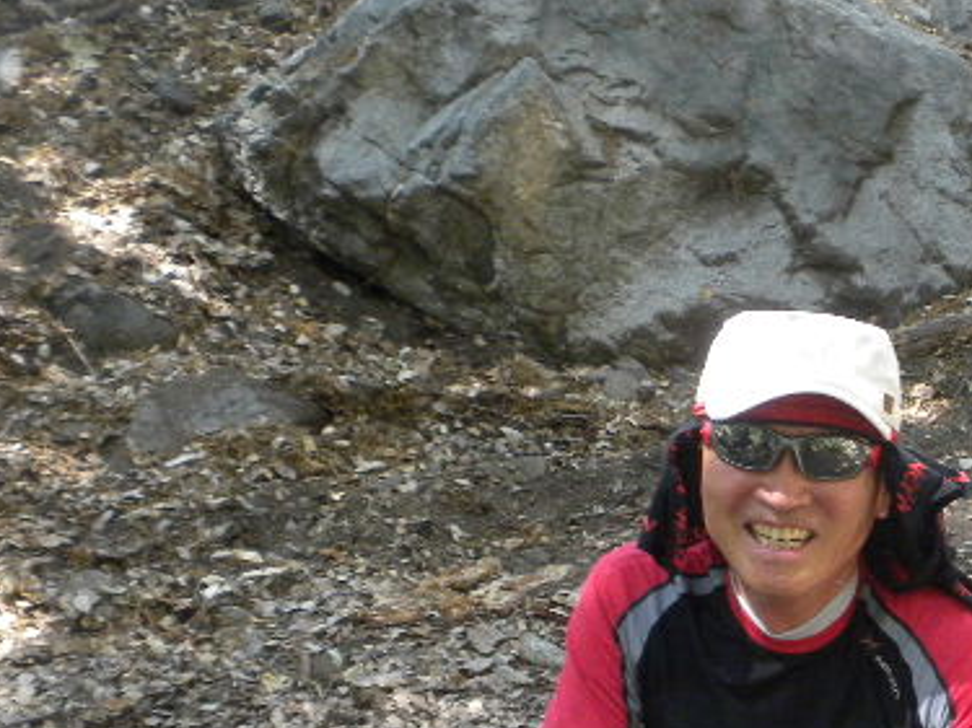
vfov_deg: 18.4
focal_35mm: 79
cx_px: 897
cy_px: 627
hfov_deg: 24.0
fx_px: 2218
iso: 334
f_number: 3.5
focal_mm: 6.6
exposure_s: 1/63.6
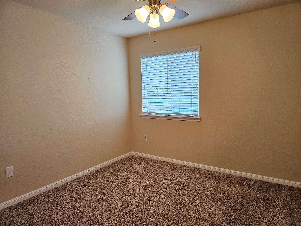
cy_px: 113
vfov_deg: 58.9
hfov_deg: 73.9
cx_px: 150
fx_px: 200
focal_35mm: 23
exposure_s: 1/120
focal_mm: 6.3
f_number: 1.7
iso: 250
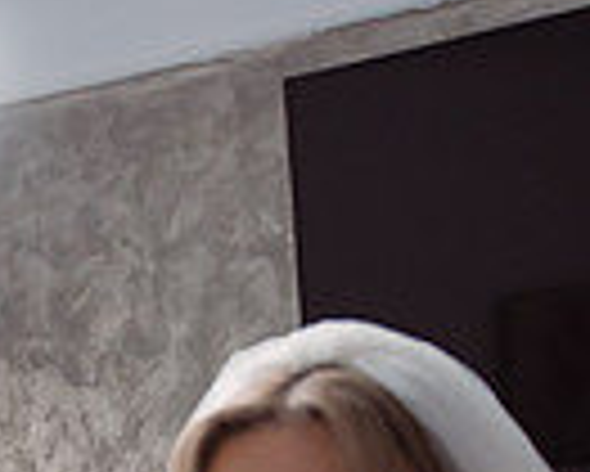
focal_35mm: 145
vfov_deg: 10.2
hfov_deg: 12.5
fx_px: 2534
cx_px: -333
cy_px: 762
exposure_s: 1/200
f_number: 2.8
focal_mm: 35
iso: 1600
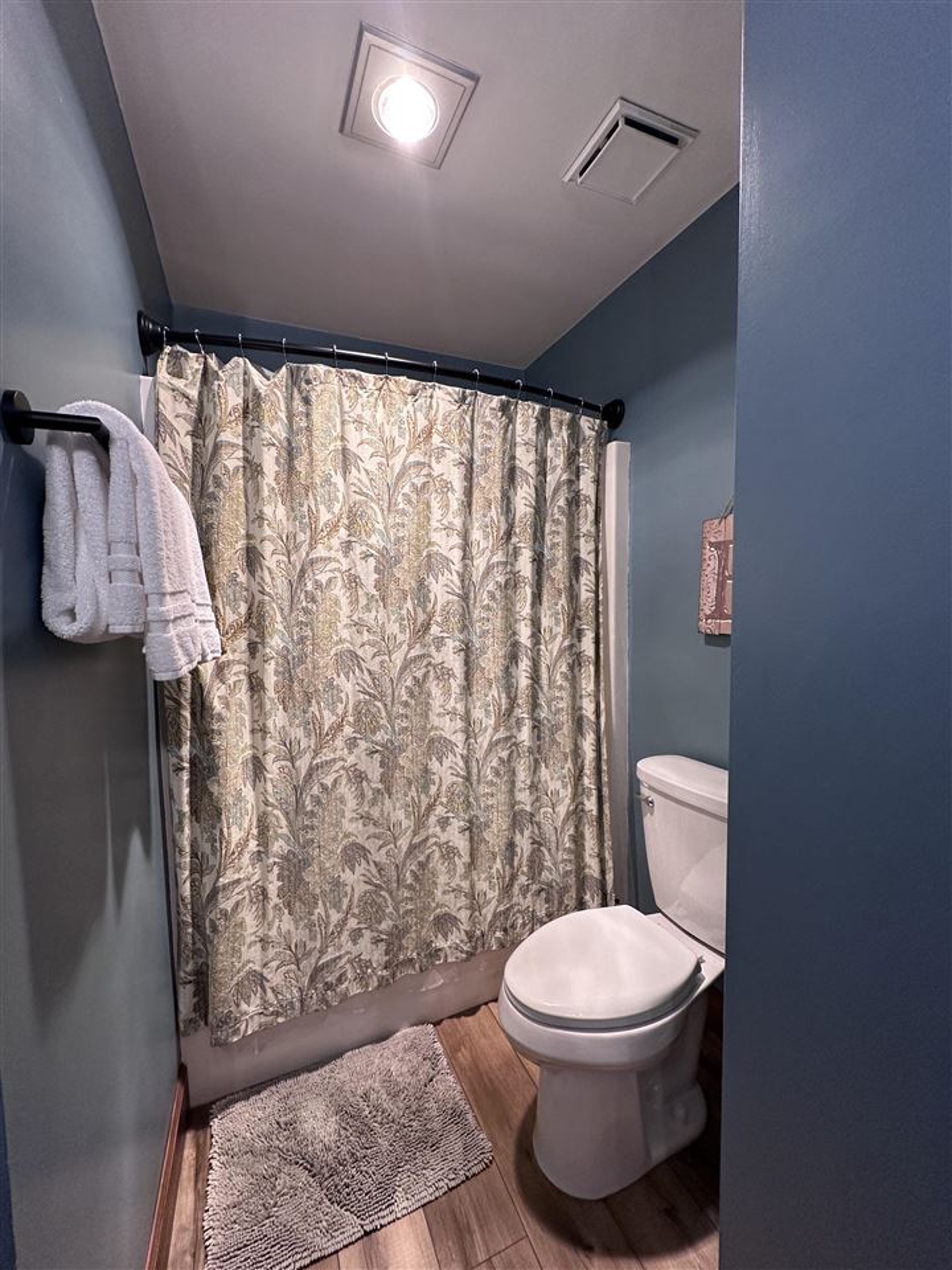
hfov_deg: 85.7
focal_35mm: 14
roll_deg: +0.4
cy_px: 635
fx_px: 513
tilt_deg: -2.7
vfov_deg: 102.1
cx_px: 476
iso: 160
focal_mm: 2.22
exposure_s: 1/120
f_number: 2.2
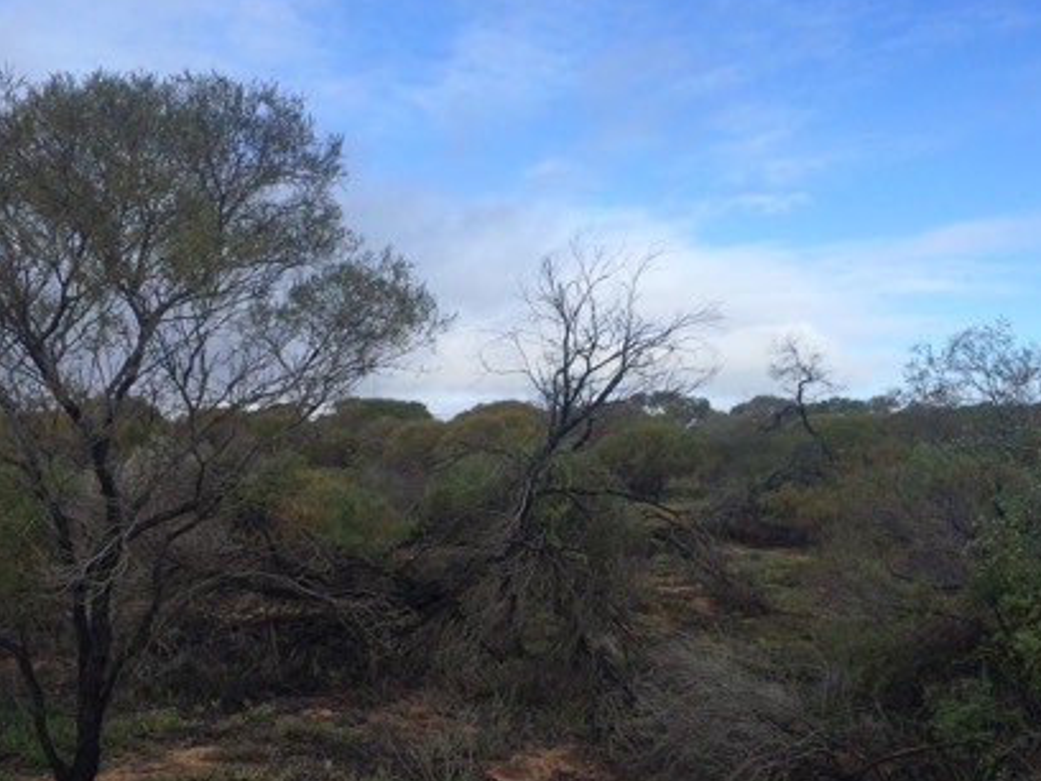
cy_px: 444
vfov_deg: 38.6
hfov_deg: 50.1
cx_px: 475
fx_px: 1113
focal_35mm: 37
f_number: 2.2
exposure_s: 1/1368
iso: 32
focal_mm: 4.15
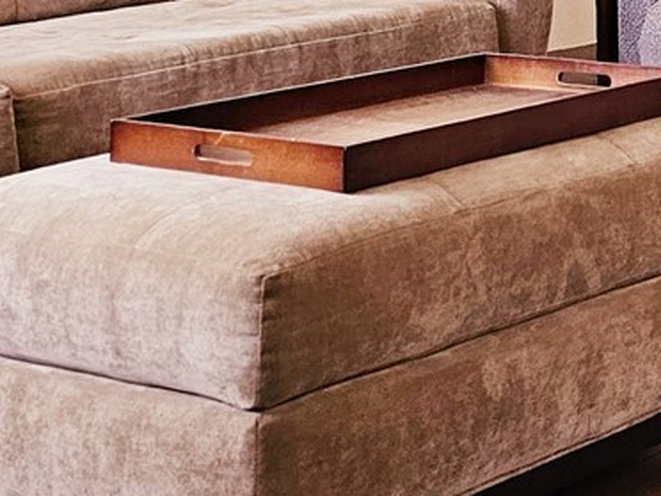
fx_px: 1890
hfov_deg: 16.9
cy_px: -297
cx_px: 1141
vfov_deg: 13.8
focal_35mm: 99
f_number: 1.7
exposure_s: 1/120
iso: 400
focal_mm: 6.3
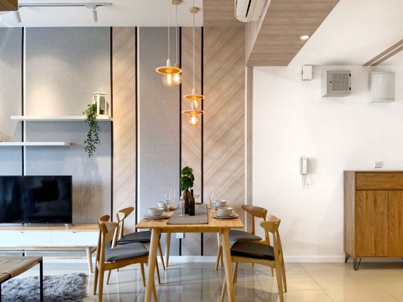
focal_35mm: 29
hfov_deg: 61.7
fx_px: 338
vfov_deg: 48.2
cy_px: 151
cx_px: 202
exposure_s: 1/50
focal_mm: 3
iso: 40
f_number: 1.8
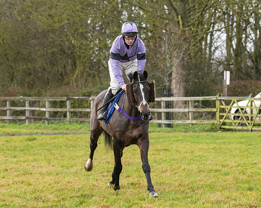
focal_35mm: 267
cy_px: 103
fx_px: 2059
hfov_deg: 7.3
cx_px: 135
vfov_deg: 5.8
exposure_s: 1/500
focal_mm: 120
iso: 800
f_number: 5
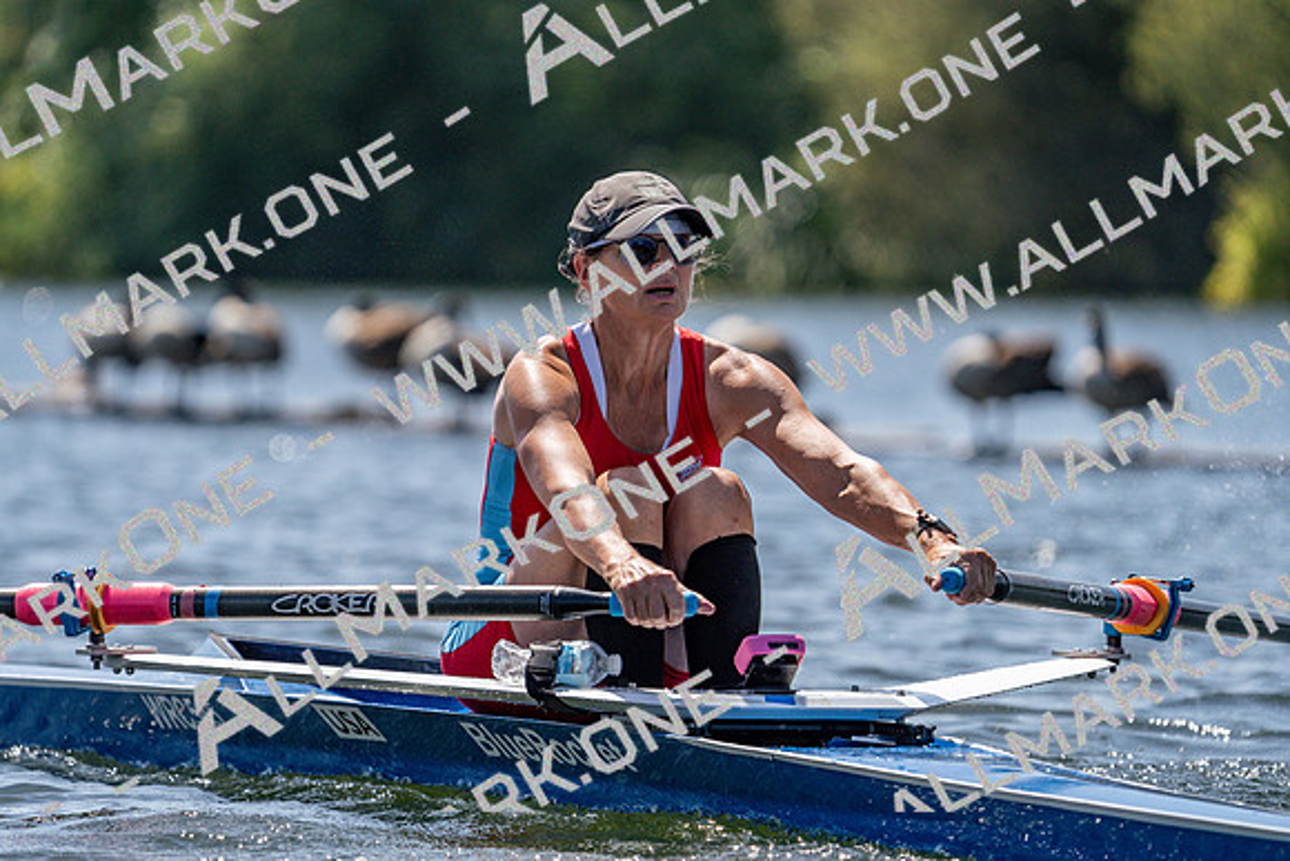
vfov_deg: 3.2
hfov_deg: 4.8
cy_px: 430
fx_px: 15268
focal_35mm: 426
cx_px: 645
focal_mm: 426
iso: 320
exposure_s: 1/2000
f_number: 6.3
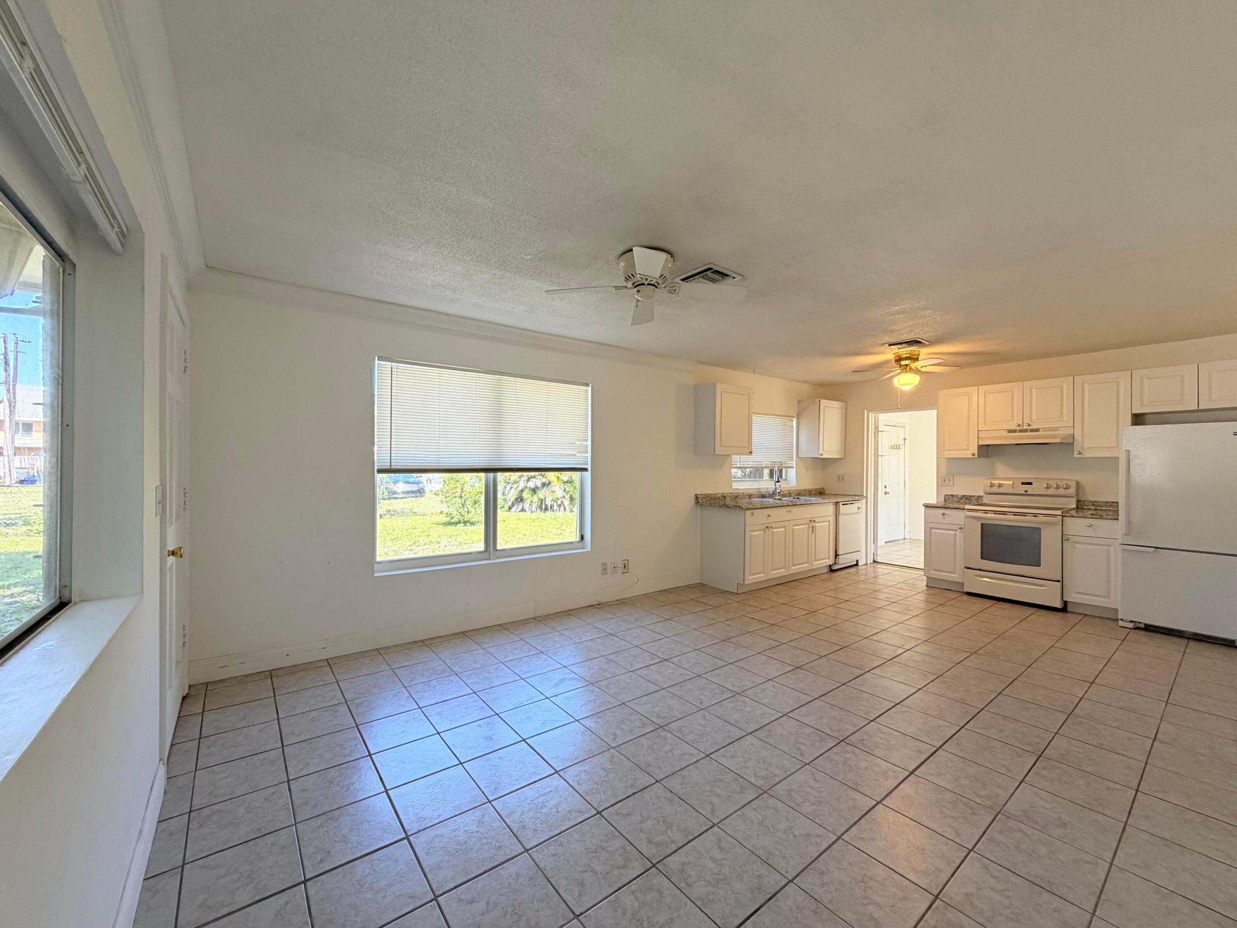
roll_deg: -0.3
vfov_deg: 85.7
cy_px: 464
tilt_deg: -0.1
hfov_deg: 102.1
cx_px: 618
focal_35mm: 14
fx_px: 500
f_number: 2.2
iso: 200
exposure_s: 1/121
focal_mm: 2.22
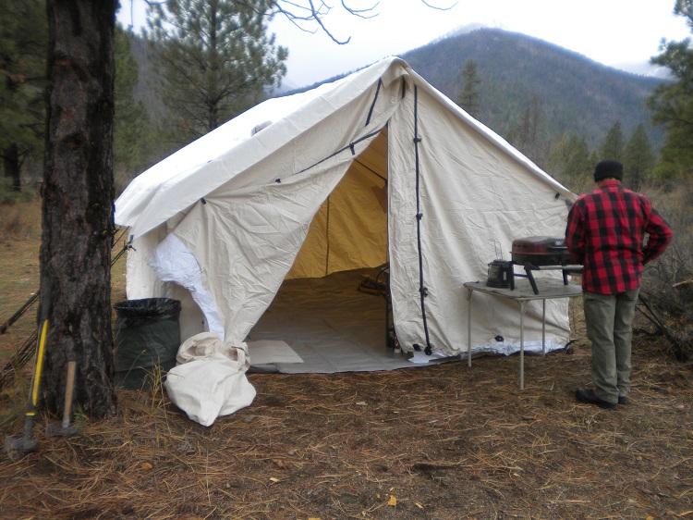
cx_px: 346
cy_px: 260
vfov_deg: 40.7
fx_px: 700
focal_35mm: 35
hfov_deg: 52.6
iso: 80
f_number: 3.1
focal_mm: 6.3
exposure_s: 1/142
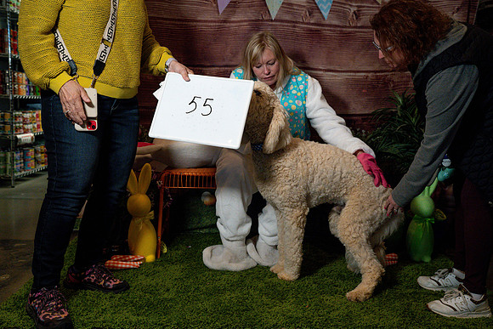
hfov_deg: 50.7
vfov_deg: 35.1
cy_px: 164
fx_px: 520
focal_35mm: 38
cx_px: 246
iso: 8000
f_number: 4.5
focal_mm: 38
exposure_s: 1/500
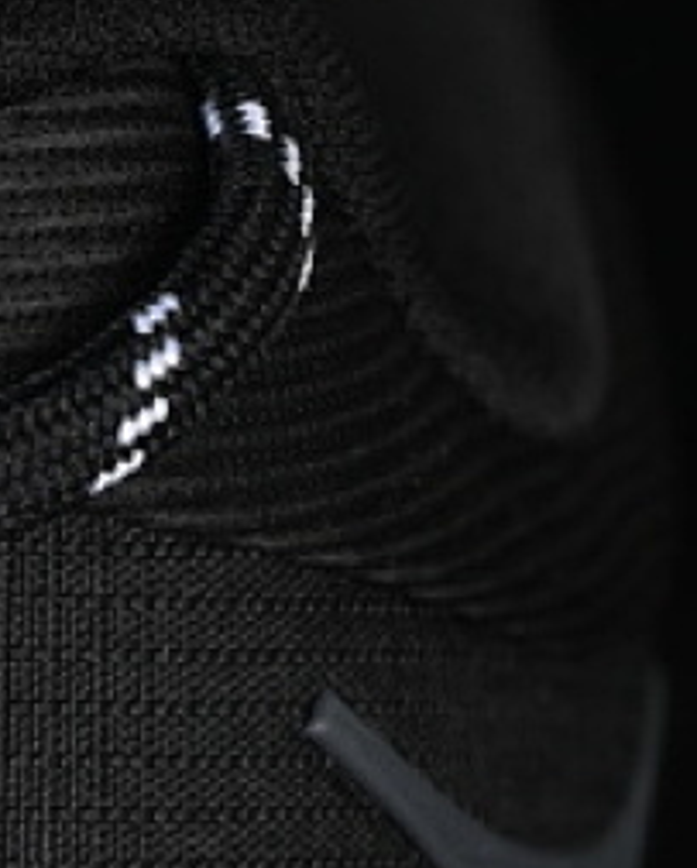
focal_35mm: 300
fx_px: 7722
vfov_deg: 6.4
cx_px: -402
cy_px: 827
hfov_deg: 5.1
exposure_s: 1/50
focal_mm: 50
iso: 160
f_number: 6.3
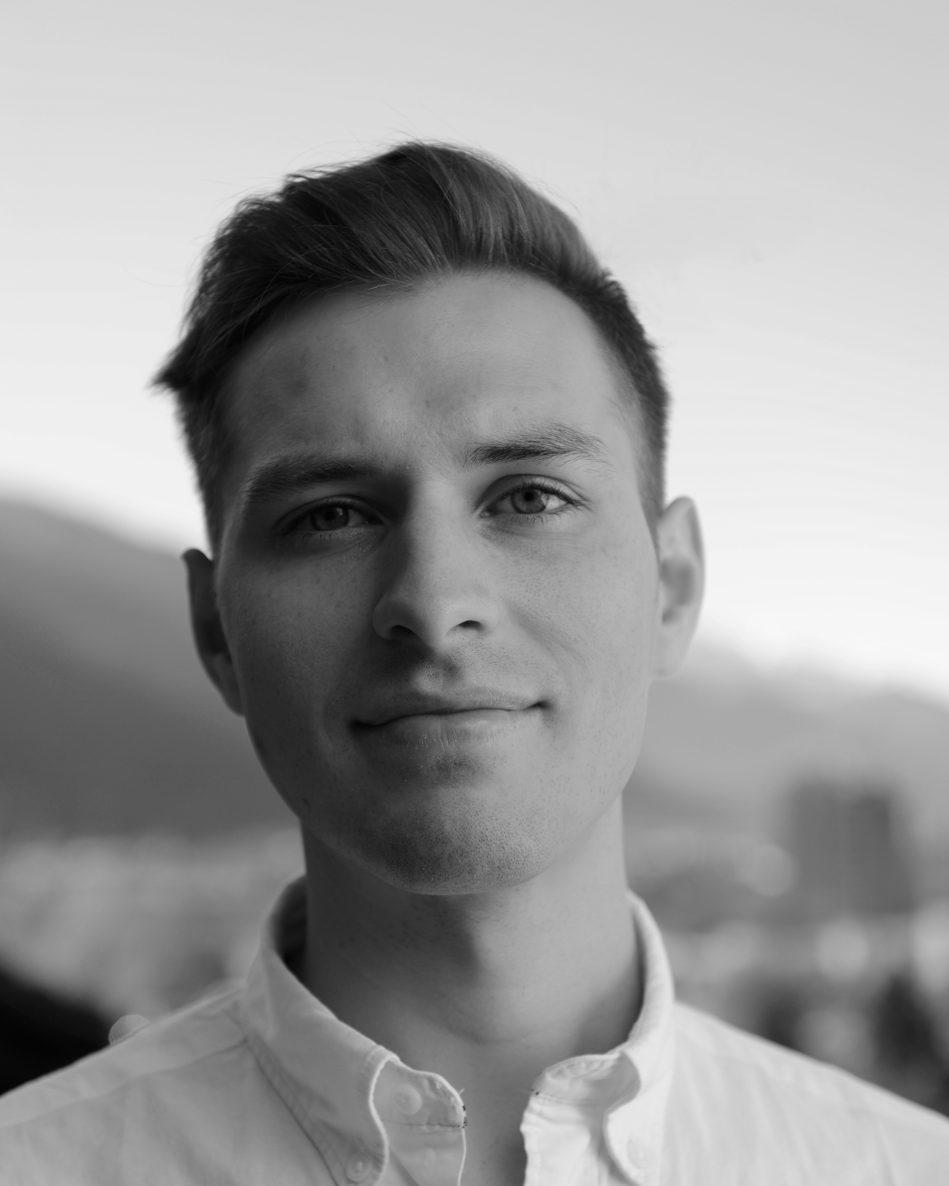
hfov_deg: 24.6
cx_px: 475
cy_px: 635
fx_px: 2177
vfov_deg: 30.5
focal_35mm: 62
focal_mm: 55
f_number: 4
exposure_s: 1/320
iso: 100
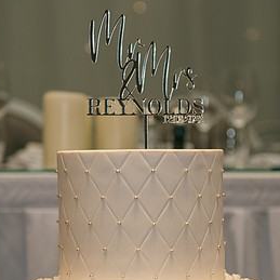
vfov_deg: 13.1
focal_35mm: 133
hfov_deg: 13.1
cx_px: 145
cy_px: 183
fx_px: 1217
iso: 800
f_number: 3.5
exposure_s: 1/160
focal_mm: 70
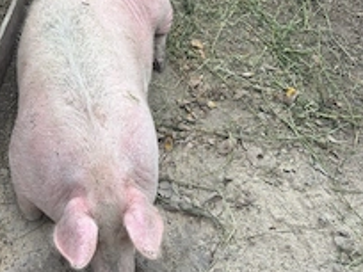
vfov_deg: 27.8
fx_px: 535
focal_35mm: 51
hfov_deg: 37.0
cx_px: 116
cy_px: 41
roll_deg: +3.6
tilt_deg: -44.0
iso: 50
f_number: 1.6
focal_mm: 5.96
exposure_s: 1/693
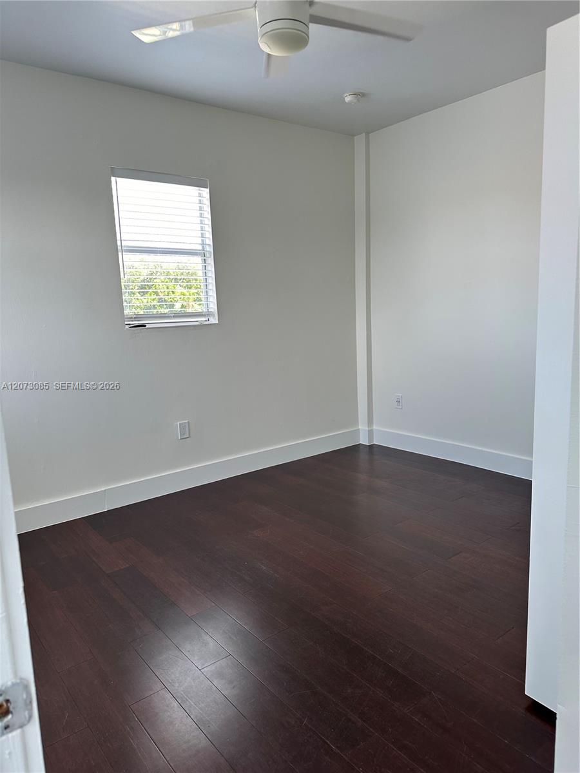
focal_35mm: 24
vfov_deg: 71.6
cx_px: 290
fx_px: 536
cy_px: 386
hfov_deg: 56.8
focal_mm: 6.86
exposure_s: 1/121
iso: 80
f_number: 1.78
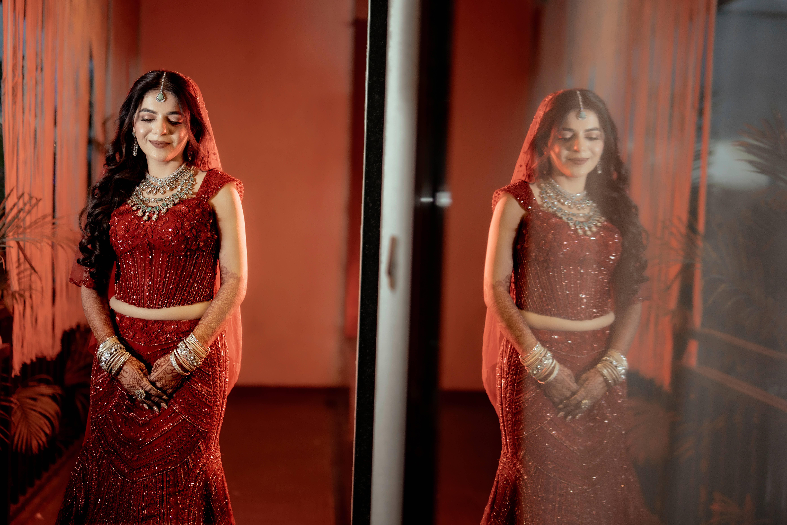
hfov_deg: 39.6
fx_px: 1093
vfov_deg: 27.0
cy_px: 262
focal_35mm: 50
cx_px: 394
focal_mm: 50
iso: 400
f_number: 1.4
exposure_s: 1/200
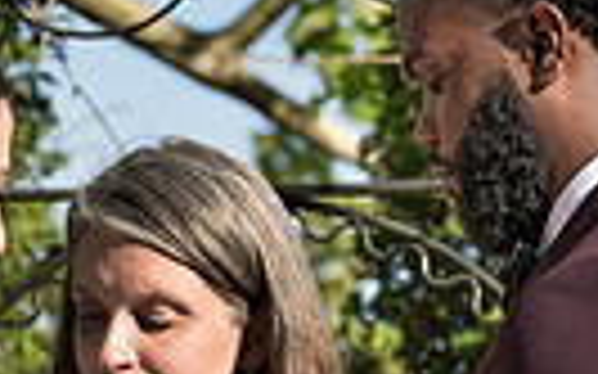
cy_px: 552
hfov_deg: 3.0
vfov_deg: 1.9
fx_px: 11501
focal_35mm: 706
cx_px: 331
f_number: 5.6
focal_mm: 144
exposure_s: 1/200
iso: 50
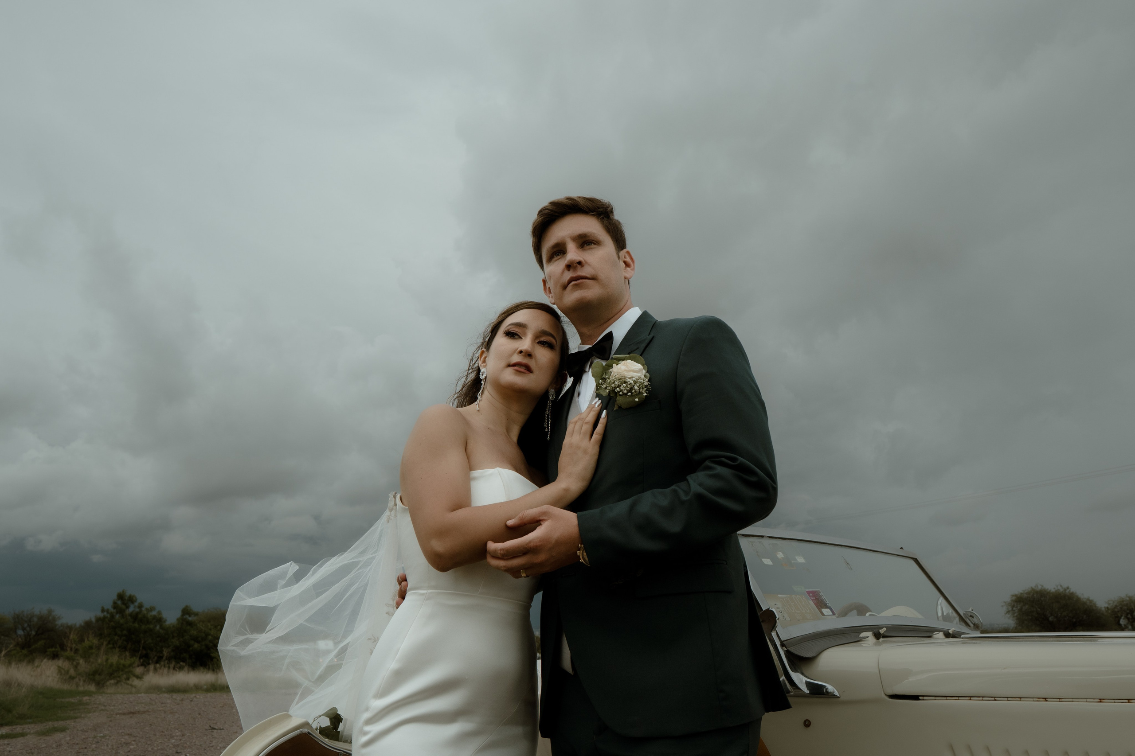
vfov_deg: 51.5
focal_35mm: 25
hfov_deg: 71.8
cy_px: 364
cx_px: 576
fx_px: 784
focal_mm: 16
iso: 160
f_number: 5.6
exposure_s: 1/500
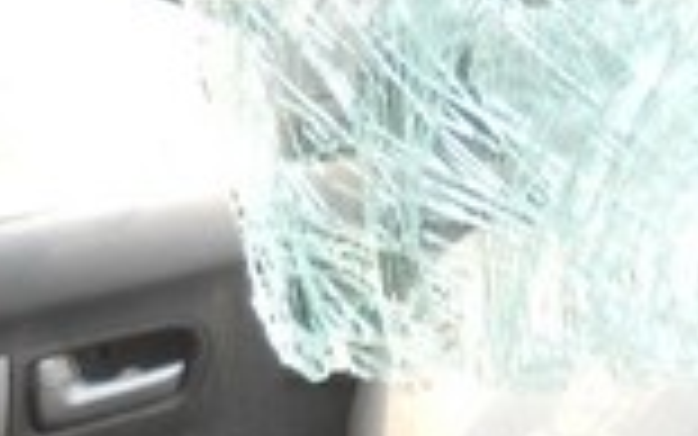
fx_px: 3425
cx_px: 1211
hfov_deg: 11.0
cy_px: 751
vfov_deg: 7.1
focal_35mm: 180
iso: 80
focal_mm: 6.72
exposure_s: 1/60
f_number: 3.1
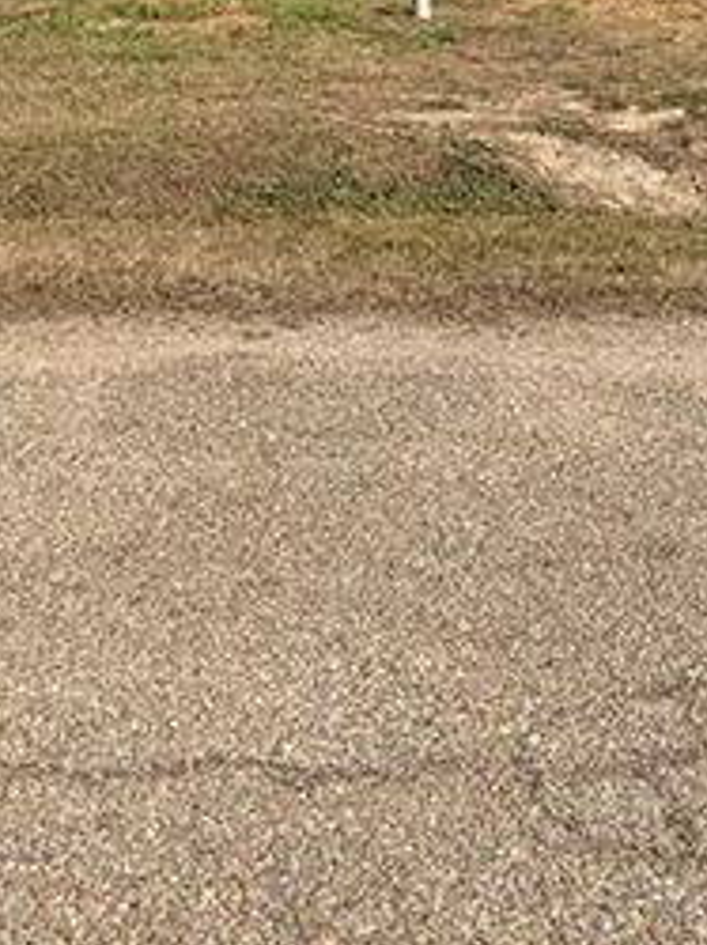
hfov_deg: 22.8
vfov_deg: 27.5
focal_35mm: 64
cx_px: 212
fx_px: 1746
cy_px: -115
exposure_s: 1/6173
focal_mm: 6.76
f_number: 1.78
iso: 80
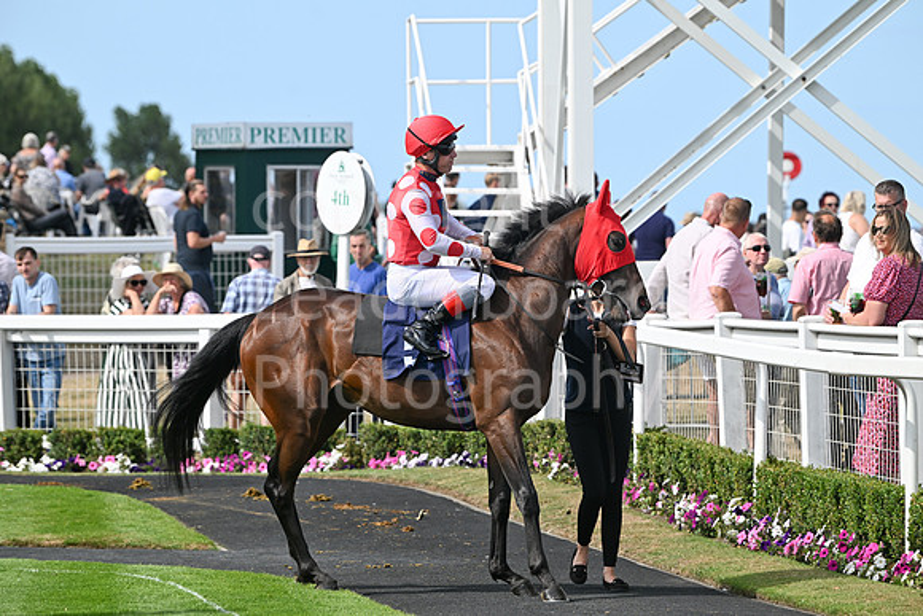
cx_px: 462
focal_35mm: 200
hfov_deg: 10.3
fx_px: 5129
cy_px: 308
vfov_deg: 6.9
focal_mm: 200
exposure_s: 1/2000
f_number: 5.6
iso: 400
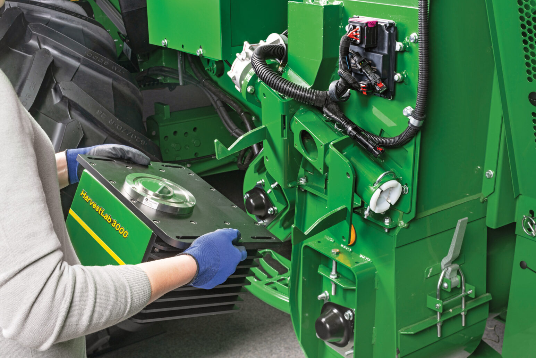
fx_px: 670
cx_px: 268
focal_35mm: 45
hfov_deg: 43.6
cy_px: 179
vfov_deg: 29.9
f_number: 14
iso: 200
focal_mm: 45
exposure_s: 1/60
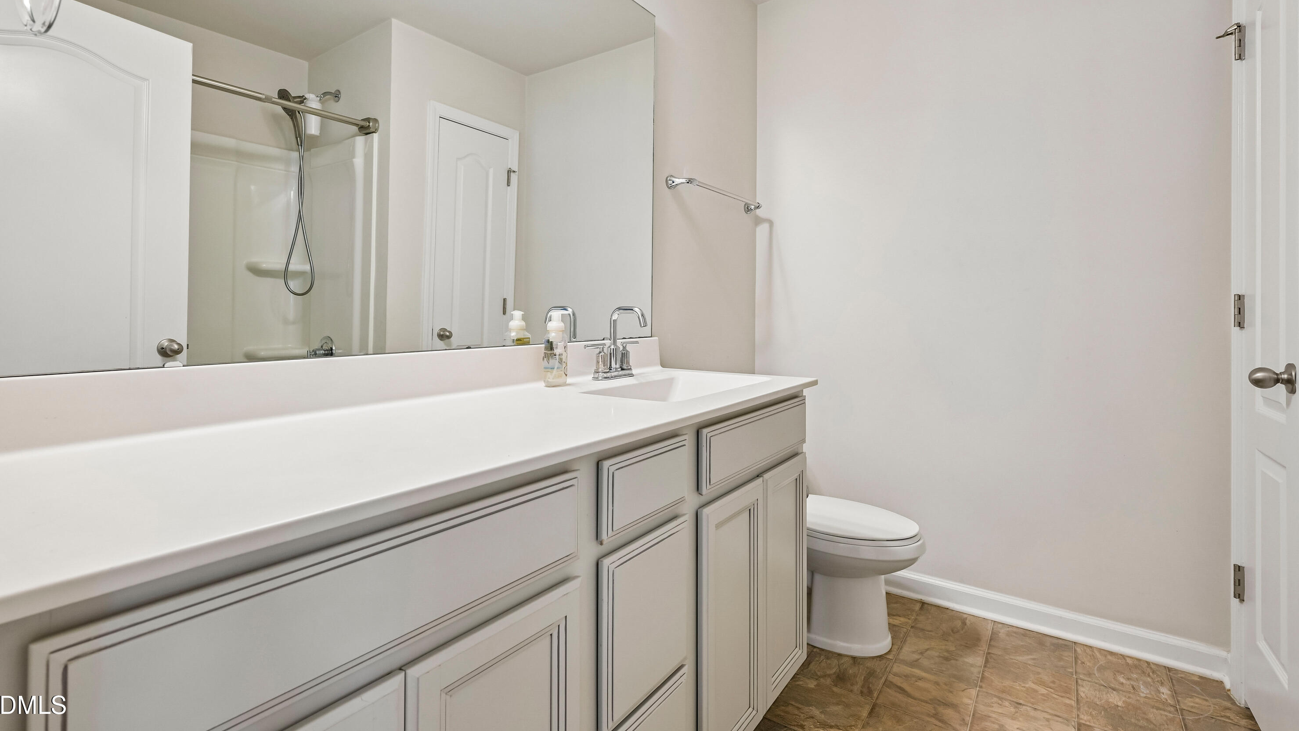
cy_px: 306
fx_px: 586
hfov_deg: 95.9
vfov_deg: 63.5
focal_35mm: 17
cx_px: 655
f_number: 8
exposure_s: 1/15
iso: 360
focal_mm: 16
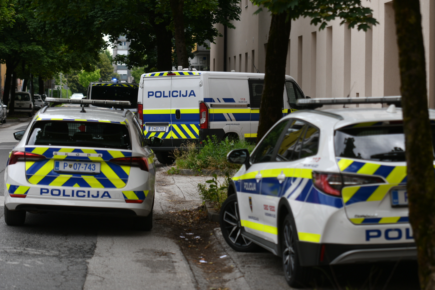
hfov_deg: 19.5
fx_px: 1269
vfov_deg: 13.0
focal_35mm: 105
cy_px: 145
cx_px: 218
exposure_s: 1/500
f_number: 2.8
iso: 100
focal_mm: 70
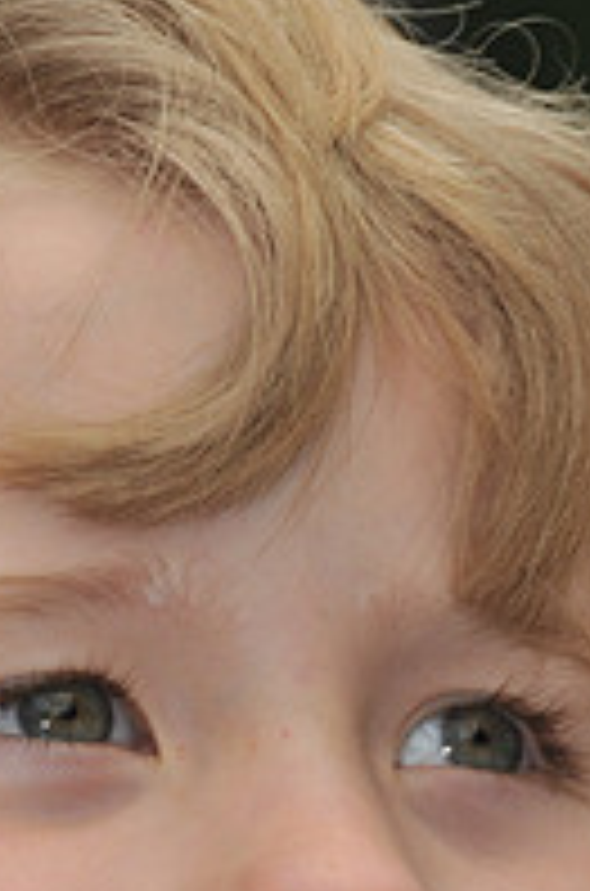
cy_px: 1071
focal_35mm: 659
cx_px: 115
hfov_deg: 2.1
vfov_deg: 3.1
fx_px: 16285
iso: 200
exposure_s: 1/320
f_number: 8
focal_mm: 150
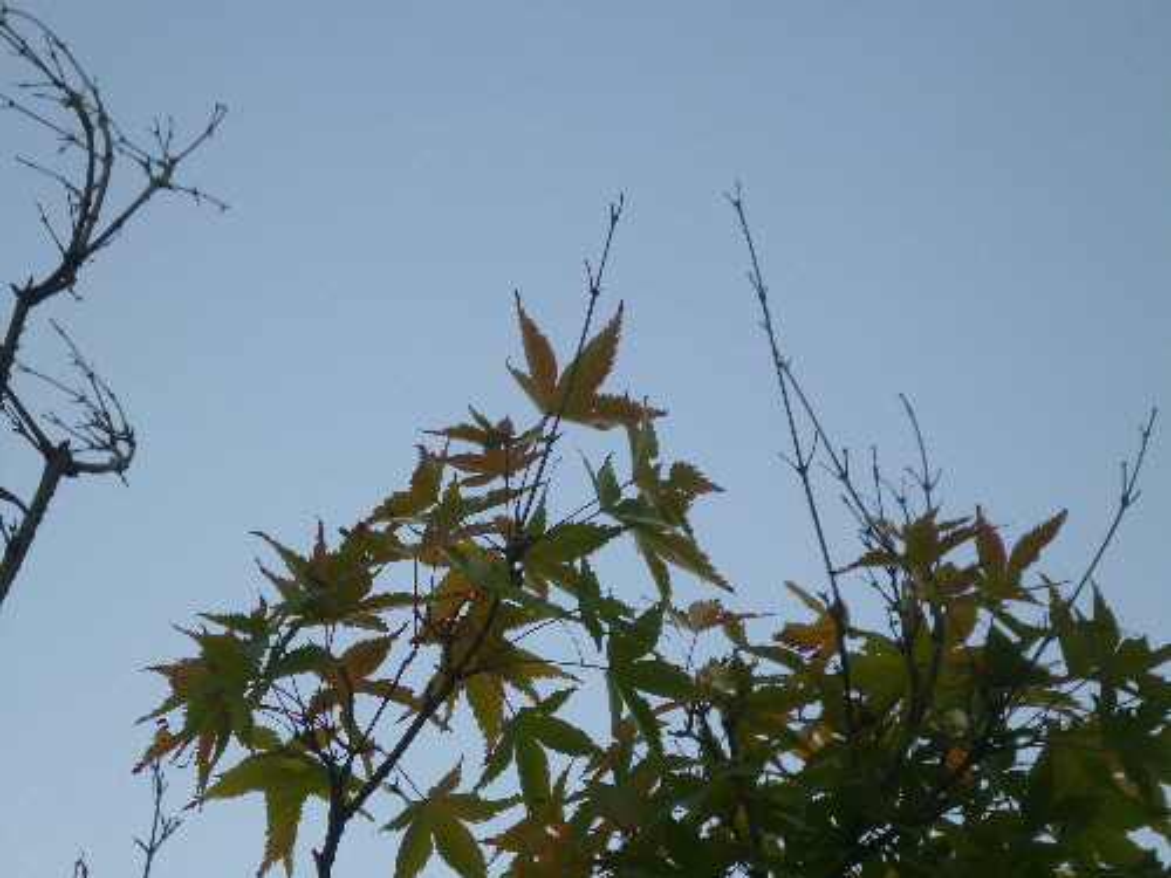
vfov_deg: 14.1
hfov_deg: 18.7
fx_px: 3552
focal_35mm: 105
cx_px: 586
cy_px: 439
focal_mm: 18.7
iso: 100
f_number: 5.5
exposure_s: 1/125
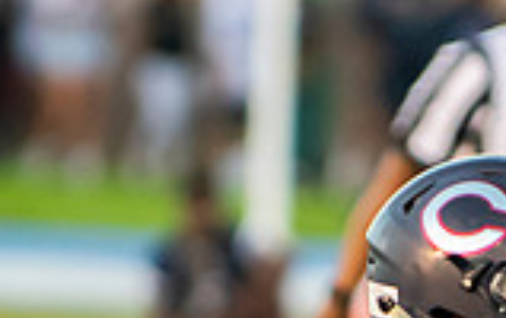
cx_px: 670
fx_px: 20915
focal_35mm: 1514
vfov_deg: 0.9
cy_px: 562
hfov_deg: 1.4
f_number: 2.8
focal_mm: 200
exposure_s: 1/1600
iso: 4500
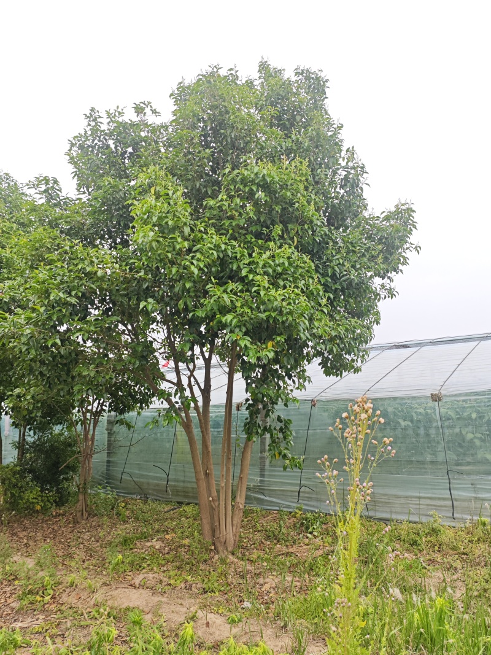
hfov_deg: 56.8
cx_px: 246
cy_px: 328
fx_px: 454
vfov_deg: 71.6
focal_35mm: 24
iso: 50
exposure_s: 1/201
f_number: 1.6
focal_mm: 5.84
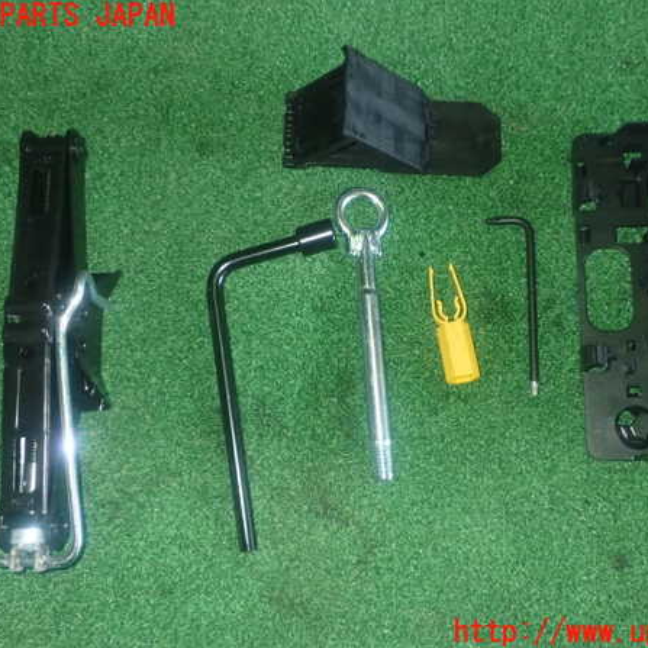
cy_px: 325
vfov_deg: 43.9
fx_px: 805
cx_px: 346
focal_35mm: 38
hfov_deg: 43.8
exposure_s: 1/30
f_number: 7.1
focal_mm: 5.79
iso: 800
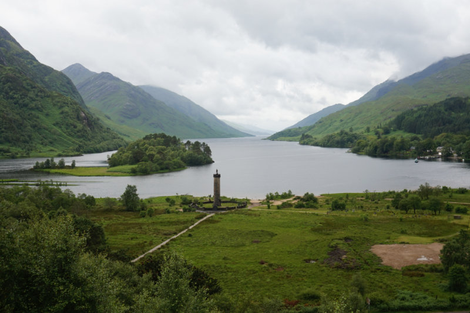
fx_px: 528
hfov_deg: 48.0
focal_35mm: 40
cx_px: 235
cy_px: 156
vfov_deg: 33.0
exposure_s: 1/80
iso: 100
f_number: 8
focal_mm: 27
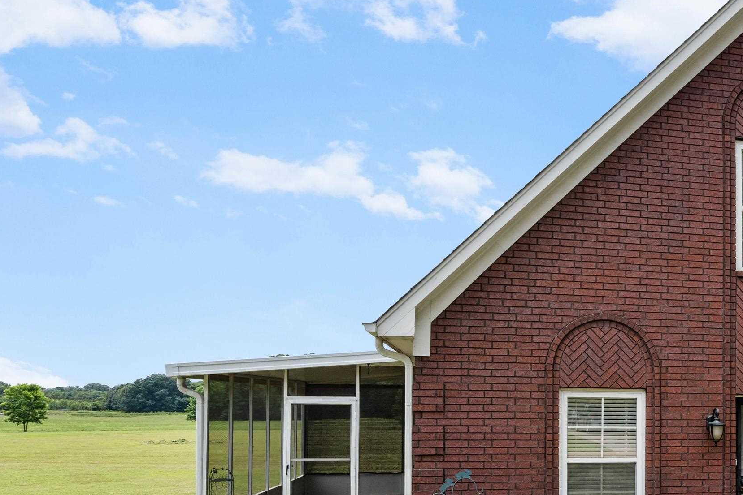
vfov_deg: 45.8
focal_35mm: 28
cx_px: 613
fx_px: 578
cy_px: 321
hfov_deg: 59.4
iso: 800
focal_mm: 16
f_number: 9
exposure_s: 1/800
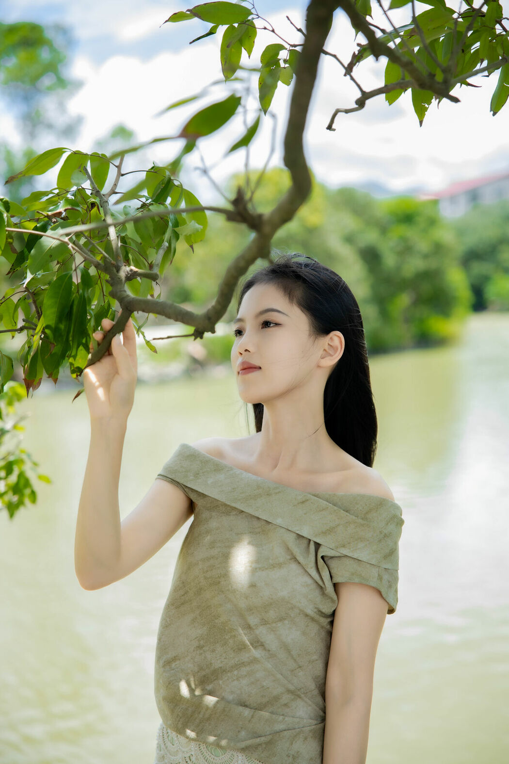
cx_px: 254
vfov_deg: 33.4
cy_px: 382
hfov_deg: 22.6
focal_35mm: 60
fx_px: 1272
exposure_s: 1/320
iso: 100
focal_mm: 60
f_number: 2.8
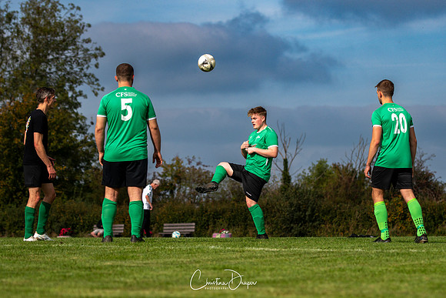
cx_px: 240
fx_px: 1946
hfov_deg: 13.1
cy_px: 154
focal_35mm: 157
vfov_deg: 8.7
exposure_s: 1/6400
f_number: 2.8
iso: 200
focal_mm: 85
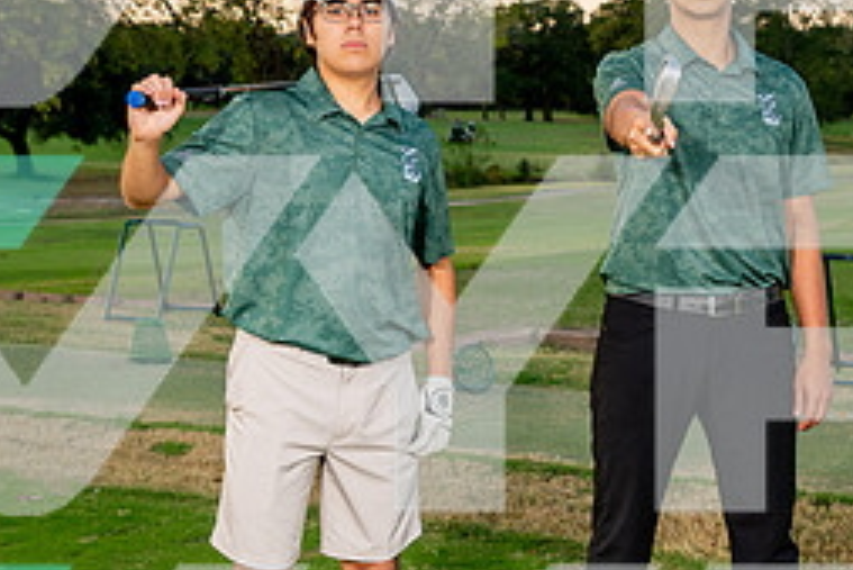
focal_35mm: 90
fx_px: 2134
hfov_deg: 22.5
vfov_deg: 15.2
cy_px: 336
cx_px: 590
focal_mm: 38
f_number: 6.3
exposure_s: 1/200
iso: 400
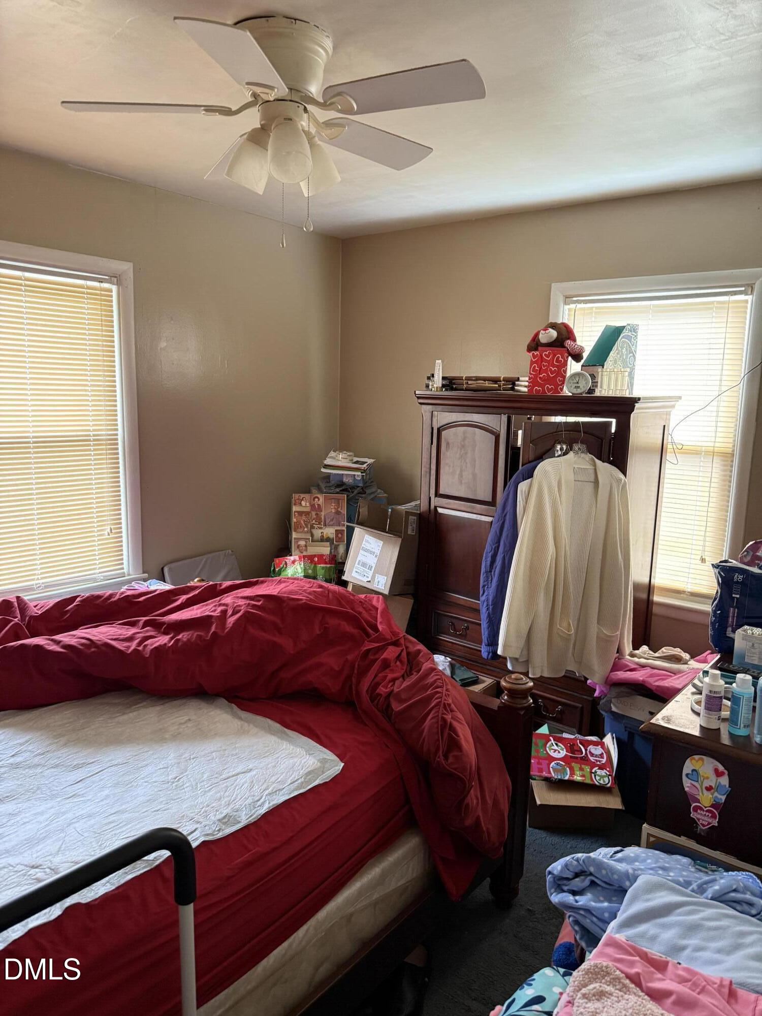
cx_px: 381
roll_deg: +0.0
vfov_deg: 71.6
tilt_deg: -9.1
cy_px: 508
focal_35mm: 24
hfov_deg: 56.8
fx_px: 704
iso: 320
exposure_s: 1/60
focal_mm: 6.76
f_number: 1.78
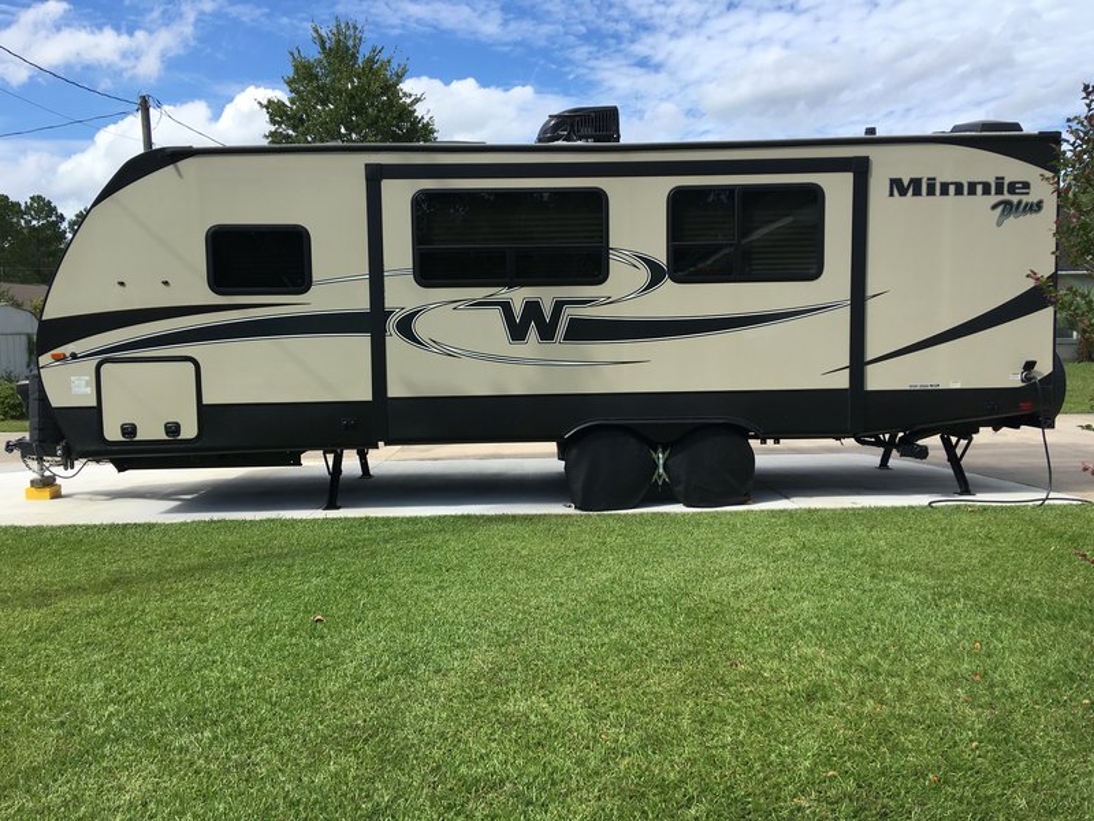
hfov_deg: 61.7
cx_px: 547
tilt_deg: -2.7
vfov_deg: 48.2
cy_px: 410
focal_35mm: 29
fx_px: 917
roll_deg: +1.0
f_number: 2.2
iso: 25
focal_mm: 4.15
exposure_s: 1/1304
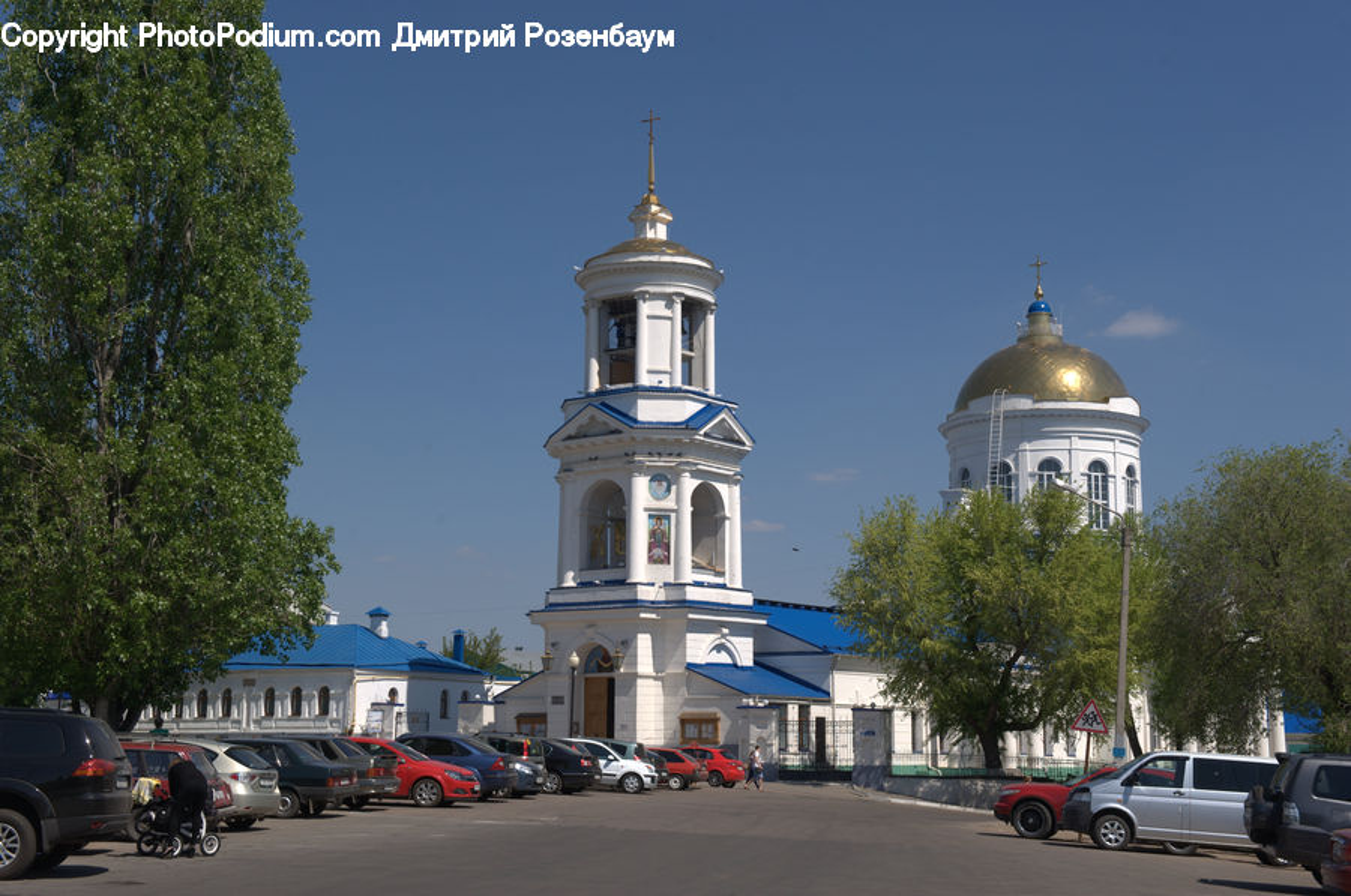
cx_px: 676
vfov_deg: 26.9
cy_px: 448
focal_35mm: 50
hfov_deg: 39.7
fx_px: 1873
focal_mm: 50
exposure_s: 1/400
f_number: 10
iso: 200
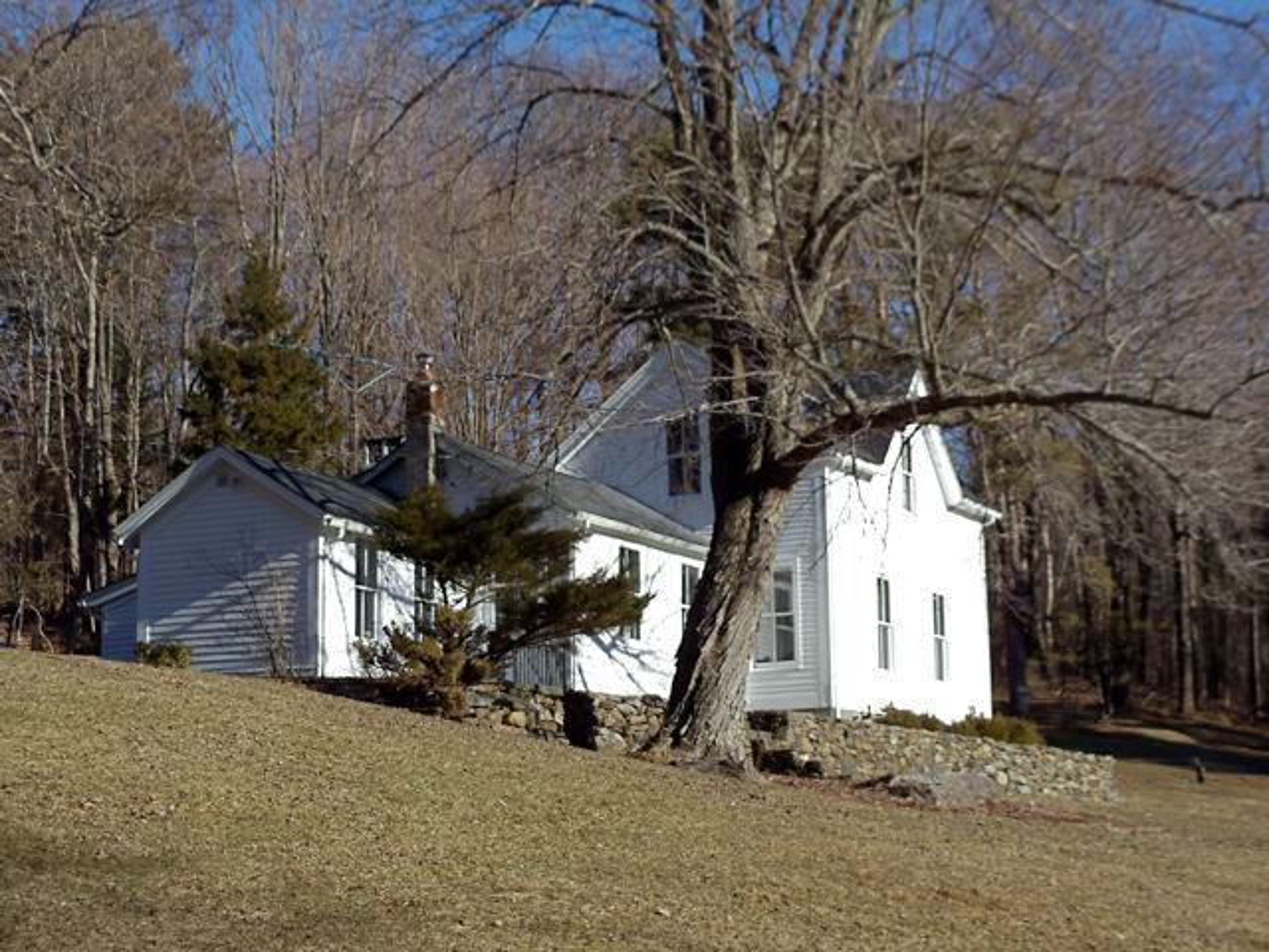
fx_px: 3336
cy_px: 476
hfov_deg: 21.5
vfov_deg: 16.2
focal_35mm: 91
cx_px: 634
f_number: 4.6
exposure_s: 1/500
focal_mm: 12.35
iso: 100
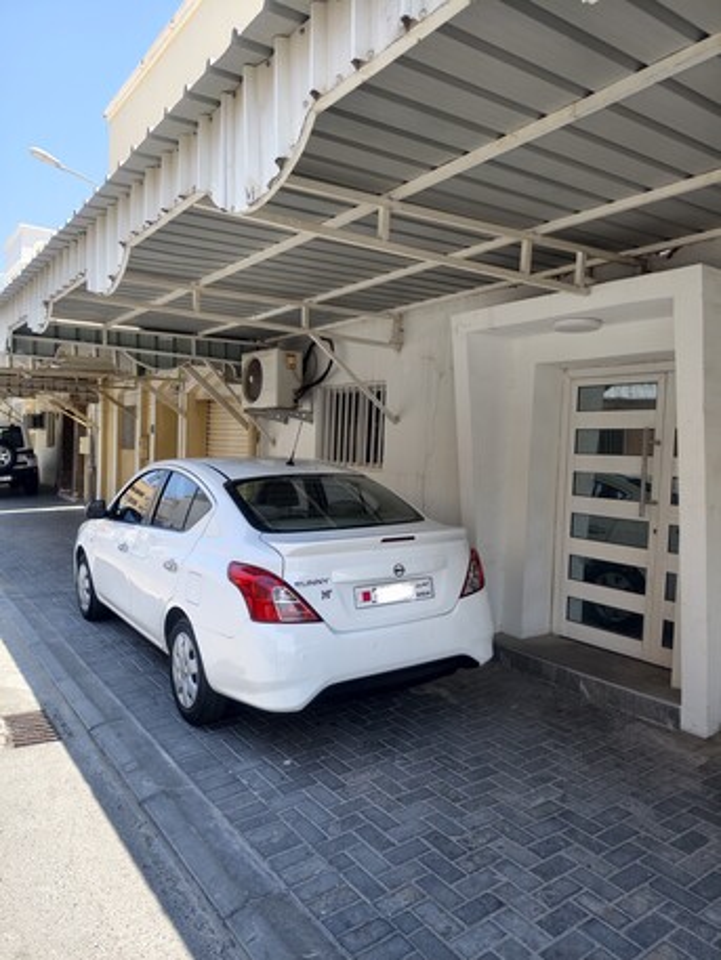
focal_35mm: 24
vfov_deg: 71.6
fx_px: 666
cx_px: 360
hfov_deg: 56.8
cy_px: 480
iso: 72
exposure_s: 1/1007
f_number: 1.57
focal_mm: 7
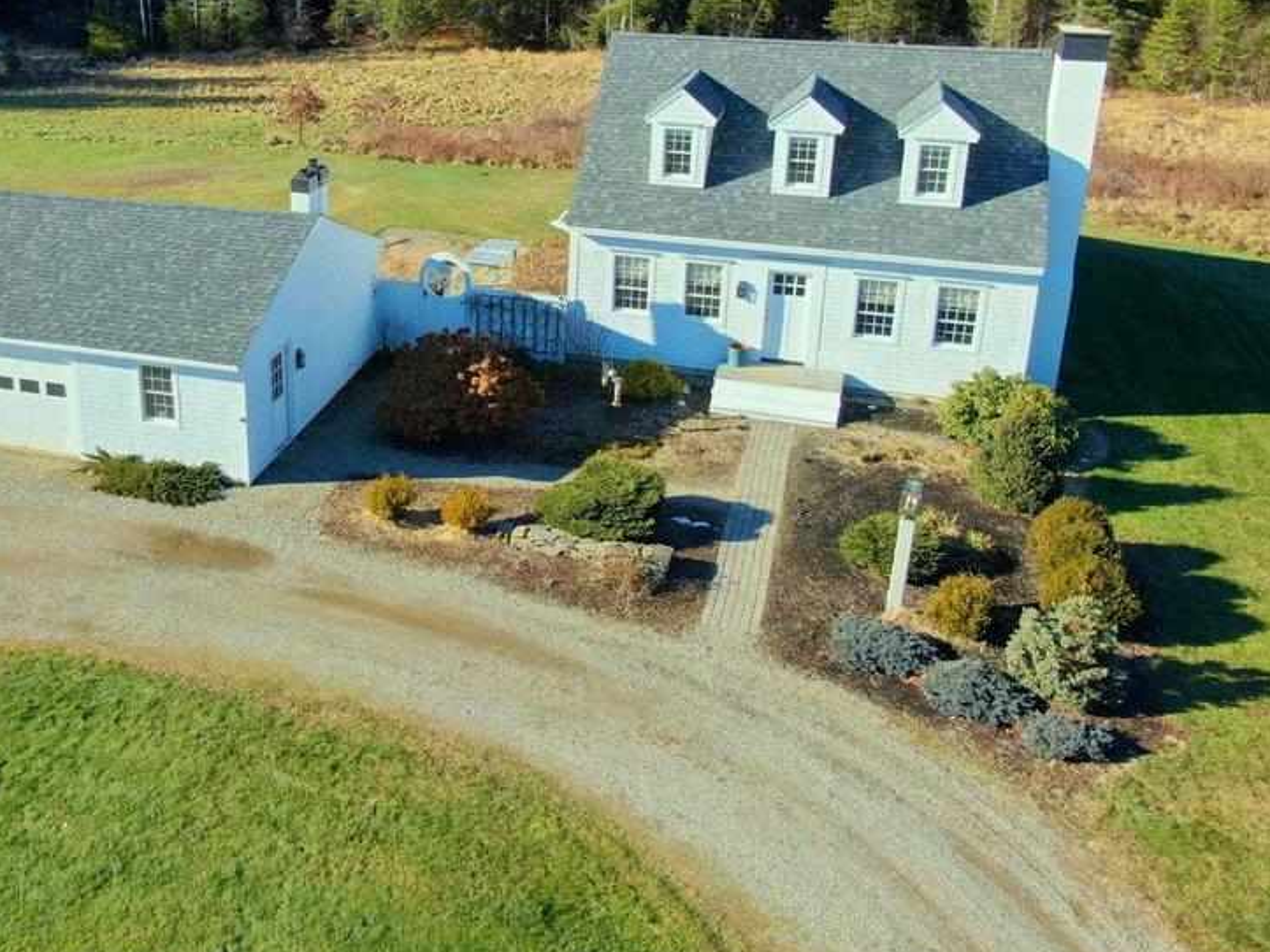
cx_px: 376
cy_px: 295
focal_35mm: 34
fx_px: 1247
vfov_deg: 41.1
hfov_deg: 52.4
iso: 100
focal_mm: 4.39
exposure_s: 1/320
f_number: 2.8
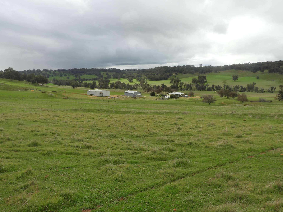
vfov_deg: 46.8
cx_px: 142
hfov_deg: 60.0
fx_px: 245
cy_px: 106
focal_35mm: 30
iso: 100
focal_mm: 5.4
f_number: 3.5
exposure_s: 1/640
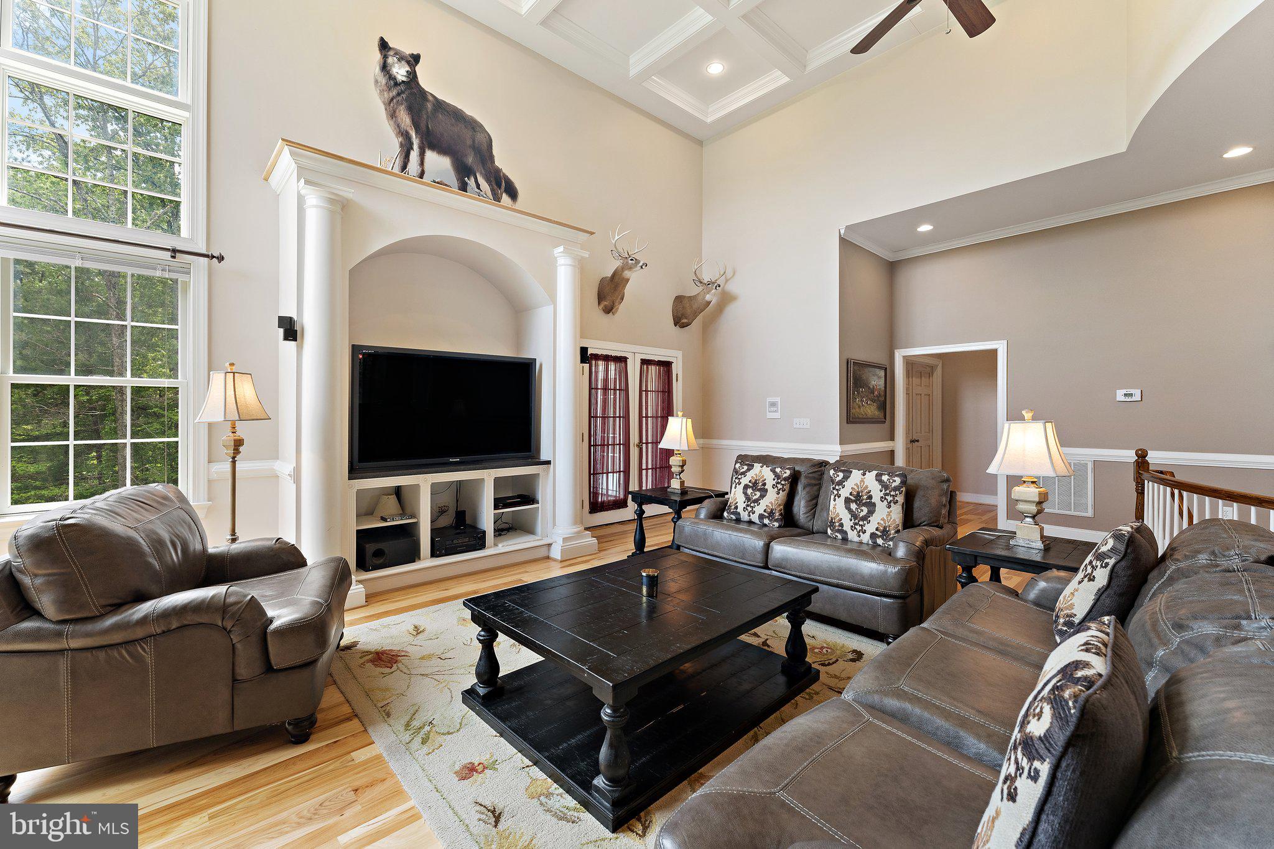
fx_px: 495
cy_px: 424
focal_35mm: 14
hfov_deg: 104.3
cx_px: 637
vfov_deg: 81.2
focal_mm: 14
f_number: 8
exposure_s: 1/8
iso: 640
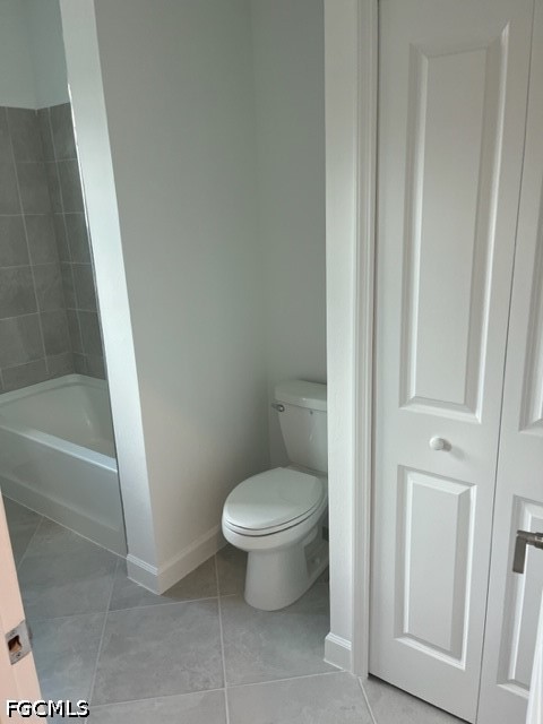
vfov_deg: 67.3
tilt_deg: -17.8
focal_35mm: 26
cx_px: 272
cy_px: 362
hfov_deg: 53.1
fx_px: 544
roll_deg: +3.7
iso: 125
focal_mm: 5.1
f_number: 1.6
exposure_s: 1/120
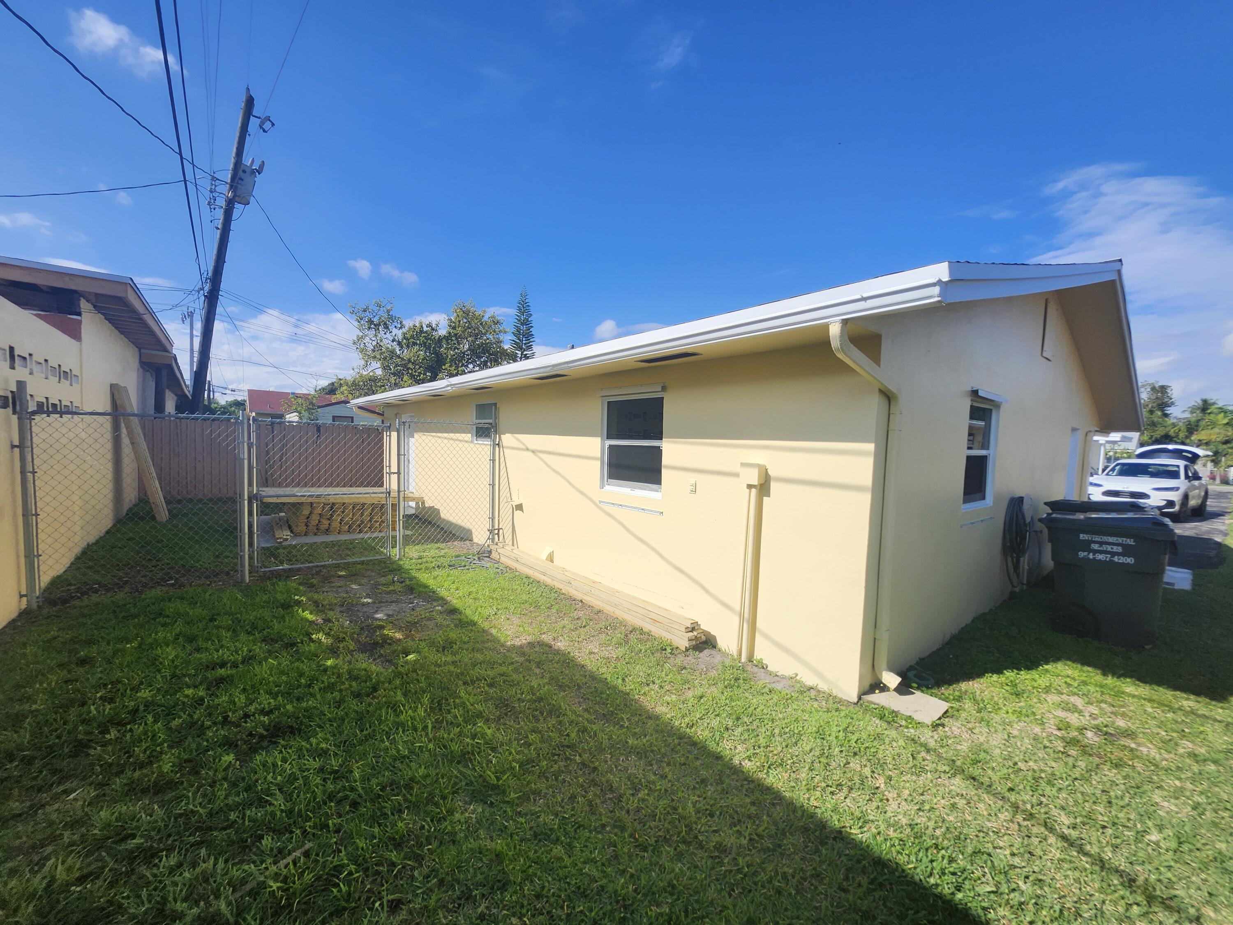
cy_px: 462
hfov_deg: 106.2
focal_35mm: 13
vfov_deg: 89.9
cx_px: 616
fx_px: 463
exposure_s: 1/2440
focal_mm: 1.74
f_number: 2.2
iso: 40
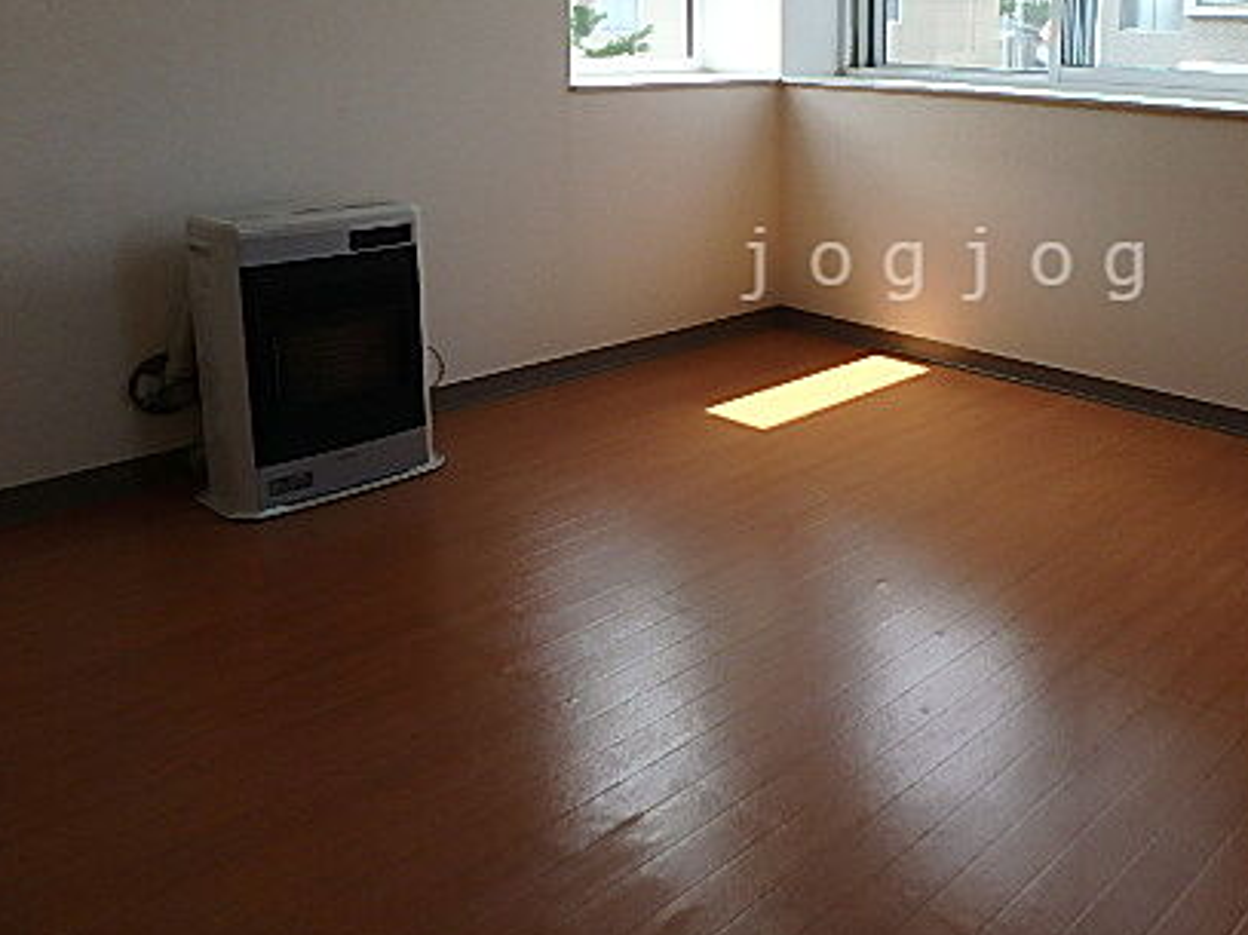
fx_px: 1189
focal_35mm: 33
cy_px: 264
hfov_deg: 52.7
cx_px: 951
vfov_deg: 42.0
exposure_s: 1/200
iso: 125
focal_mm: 3.7
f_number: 3.5
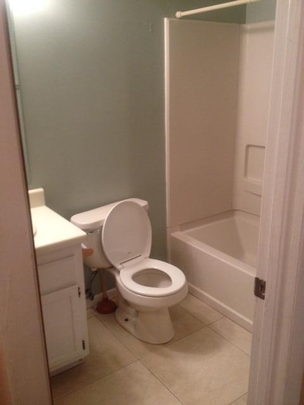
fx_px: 410
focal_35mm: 35
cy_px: 202
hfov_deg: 40.7
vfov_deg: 52.6
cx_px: 152
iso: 250
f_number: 2.4
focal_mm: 4.28
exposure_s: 1/20
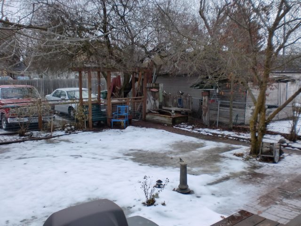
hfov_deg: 52.6
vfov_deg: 40.7
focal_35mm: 35
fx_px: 304
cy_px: 113
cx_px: 150
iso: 64
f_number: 3.1
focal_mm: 6.3
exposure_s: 1/60
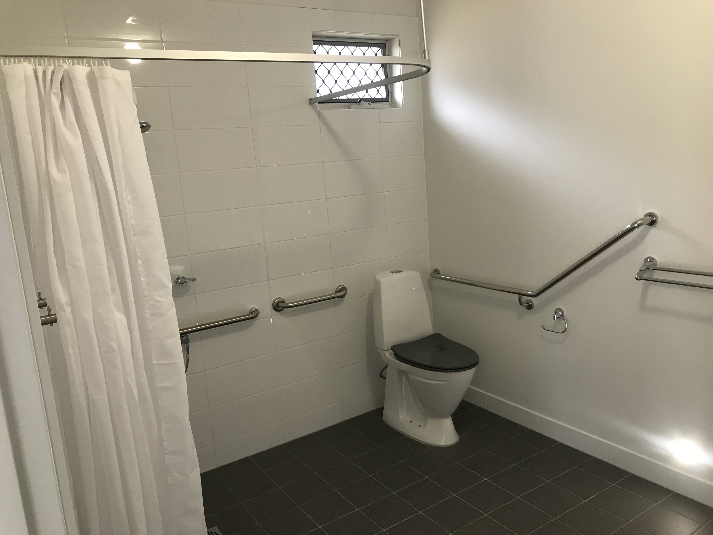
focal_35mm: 28
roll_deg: +5.0
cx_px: 356
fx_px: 577
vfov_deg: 49.7
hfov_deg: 63.4
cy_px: 268
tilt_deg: -9.0
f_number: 1.8
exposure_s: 1/20
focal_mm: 3.99
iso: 40
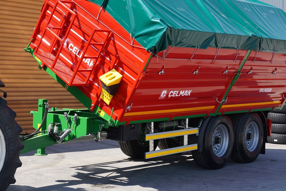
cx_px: 139
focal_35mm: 73
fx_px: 580
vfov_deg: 18.6
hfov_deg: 27.7
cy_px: 72
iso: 200
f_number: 7.1
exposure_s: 1/320
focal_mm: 52
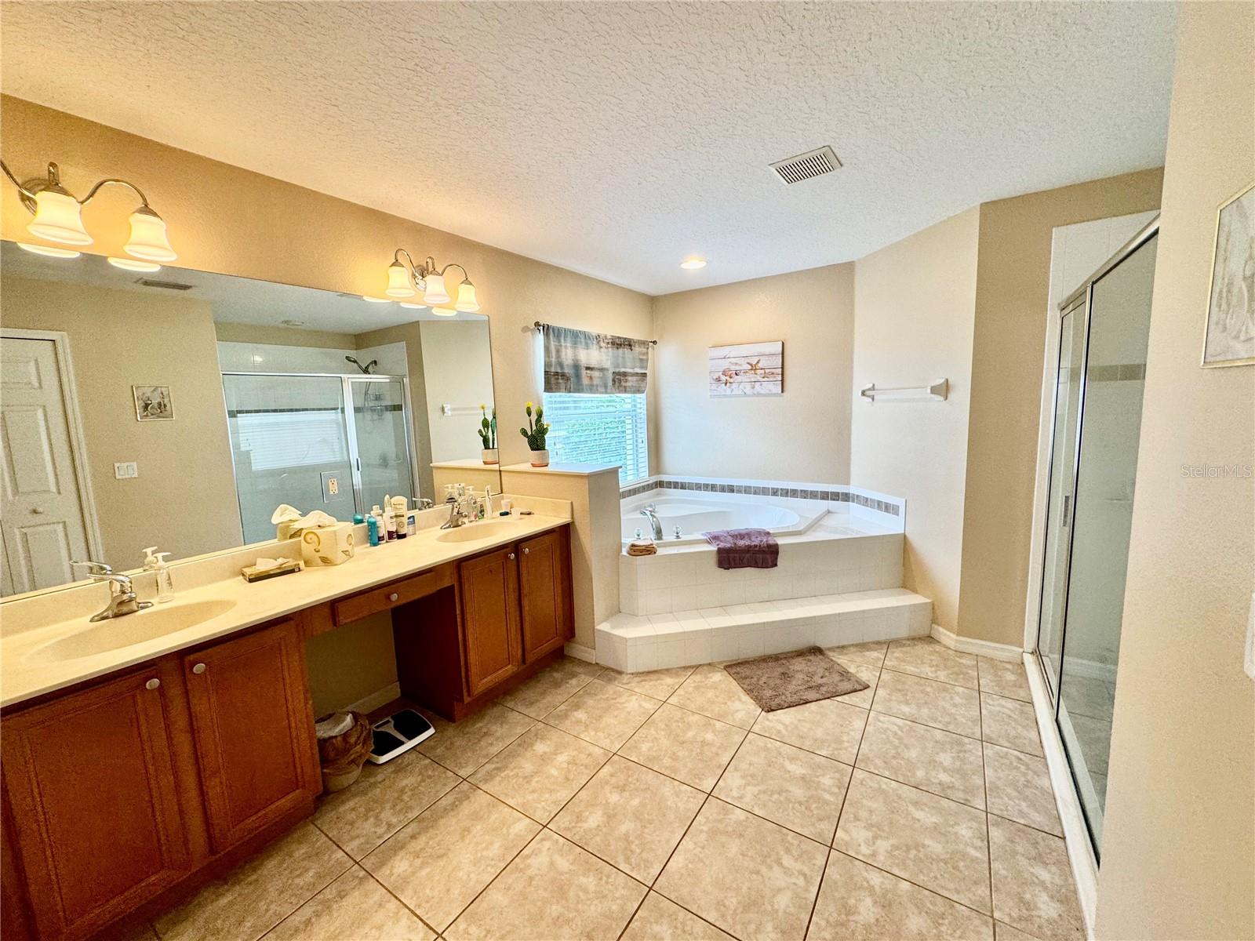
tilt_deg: -7.2
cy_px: 470
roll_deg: +1.7
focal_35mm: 14
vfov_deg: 85.7
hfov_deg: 102.1
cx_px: 628
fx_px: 508
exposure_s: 1/120
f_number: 2.2
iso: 160
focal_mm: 2.22
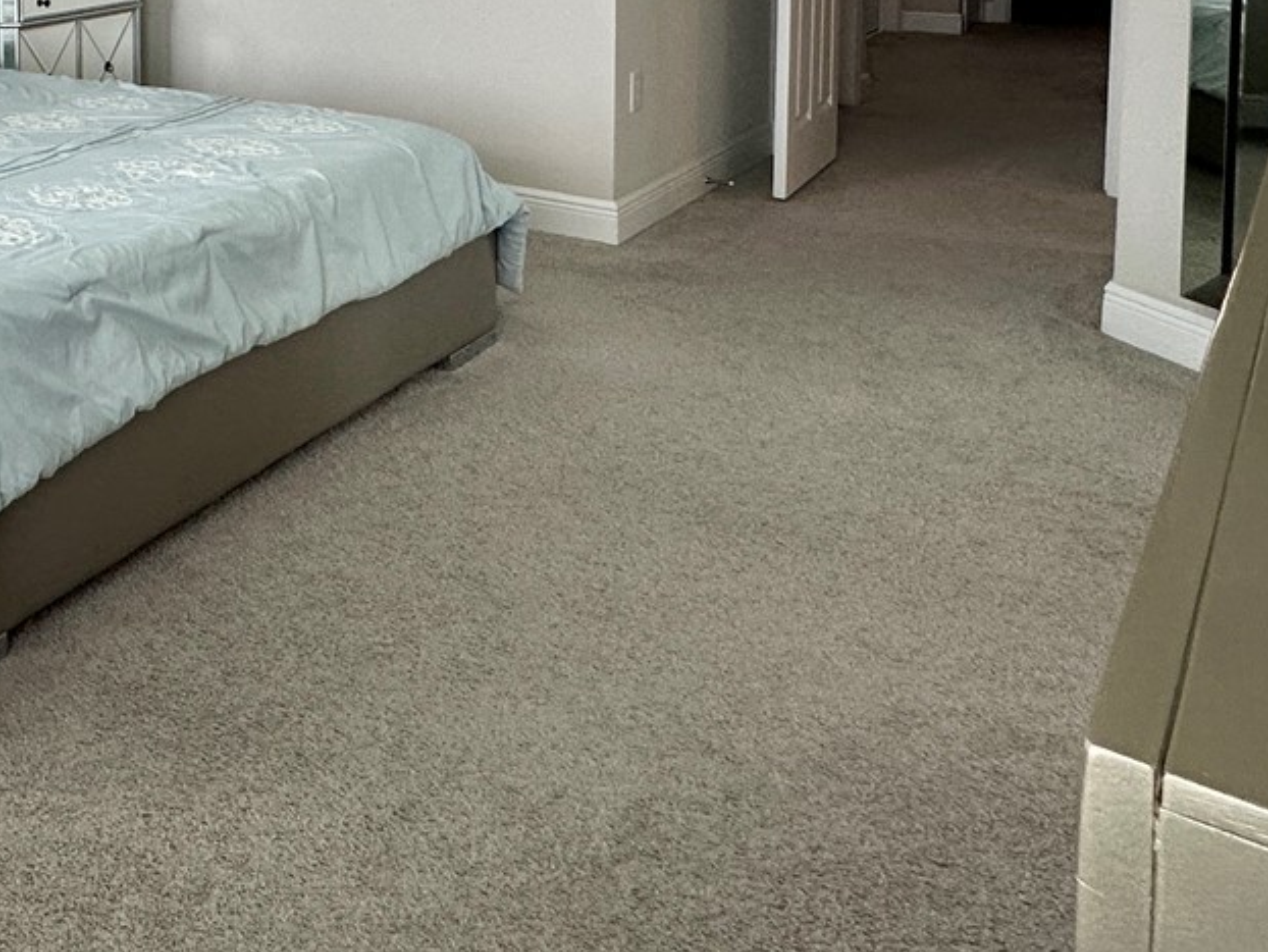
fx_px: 1319
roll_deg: +1.7
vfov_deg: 35.2
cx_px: -145
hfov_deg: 40.7
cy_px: -41
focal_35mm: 36
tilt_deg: -3.8
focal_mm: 2.22
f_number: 2.2
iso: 125
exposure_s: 1/120
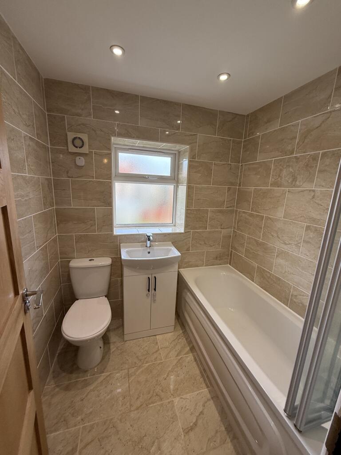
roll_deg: -3.5
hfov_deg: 85.7
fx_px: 184
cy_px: 228
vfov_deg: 102.1
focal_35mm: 14
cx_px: 170
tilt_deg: -12.1
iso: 64
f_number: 2.2
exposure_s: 1/125
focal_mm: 2.22
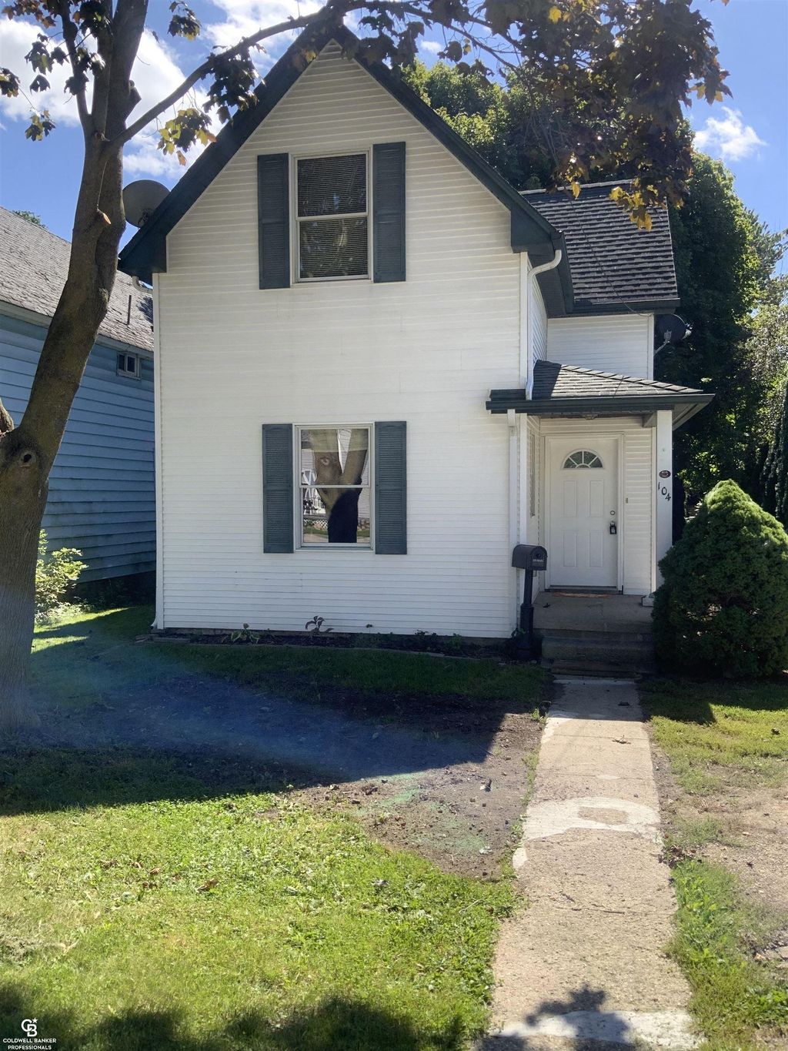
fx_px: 880
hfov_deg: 48.2
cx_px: 394
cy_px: 526
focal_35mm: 29
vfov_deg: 61.7
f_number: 1.8
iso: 16
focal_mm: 3
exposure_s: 1/829
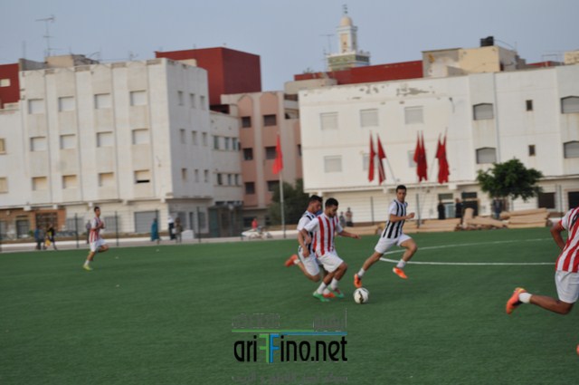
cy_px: 192
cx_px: 290
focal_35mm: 82
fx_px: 1325
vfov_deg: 16.5
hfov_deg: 24.6
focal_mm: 55
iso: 200
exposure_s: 1/200
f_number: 7.1
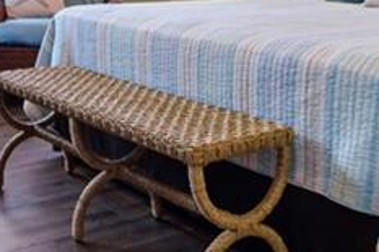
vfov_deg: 18.8
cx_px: 54
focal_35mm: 66
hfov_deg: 29.5
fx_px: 694
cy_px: -94
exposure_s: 1/100
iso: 800
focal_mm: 10
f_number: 5
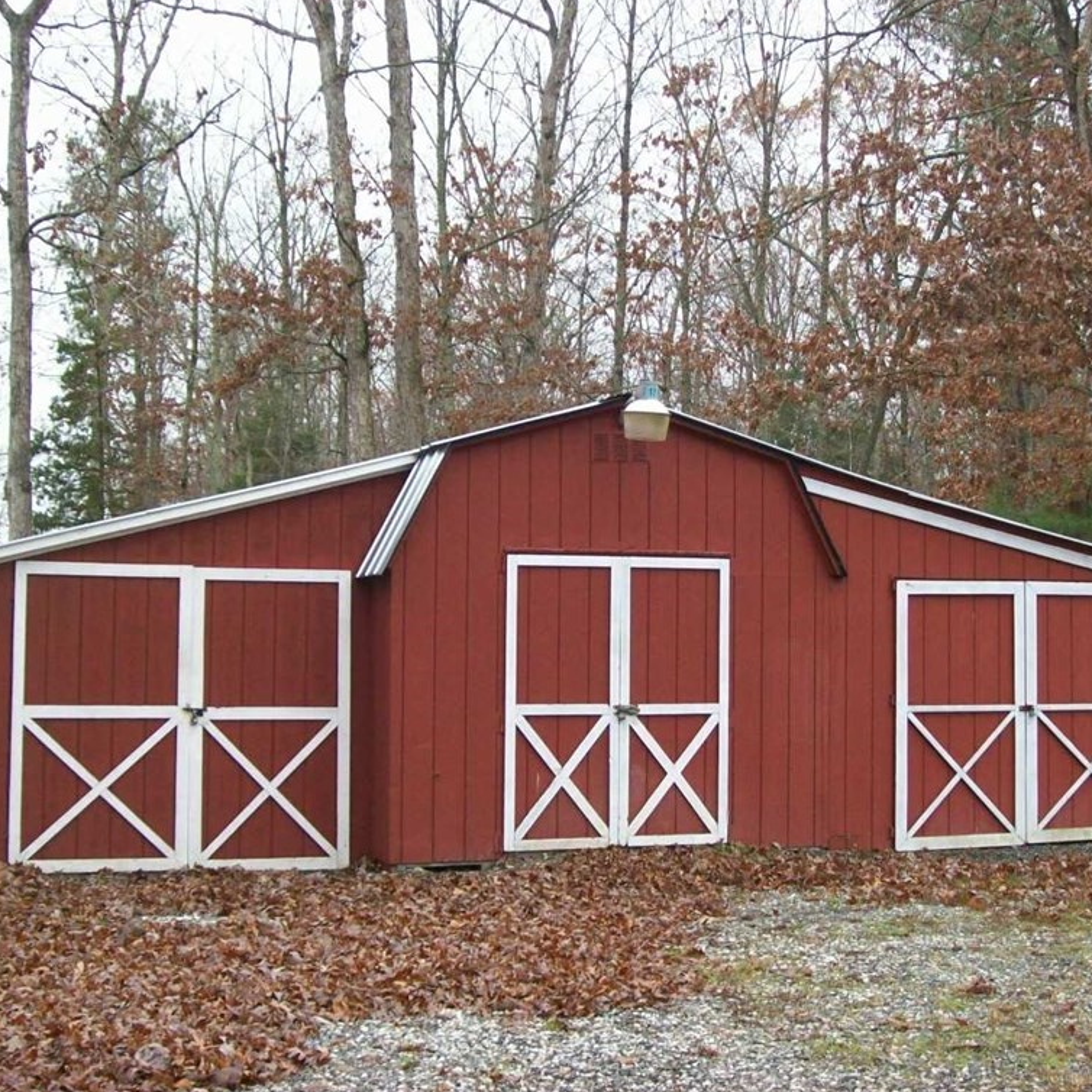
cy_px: 542
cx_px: 594
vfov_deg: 31.6
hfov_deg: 31.6
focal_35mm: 54
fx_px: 1927
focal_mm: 7.6
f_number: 3
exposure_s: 1/107
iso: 200
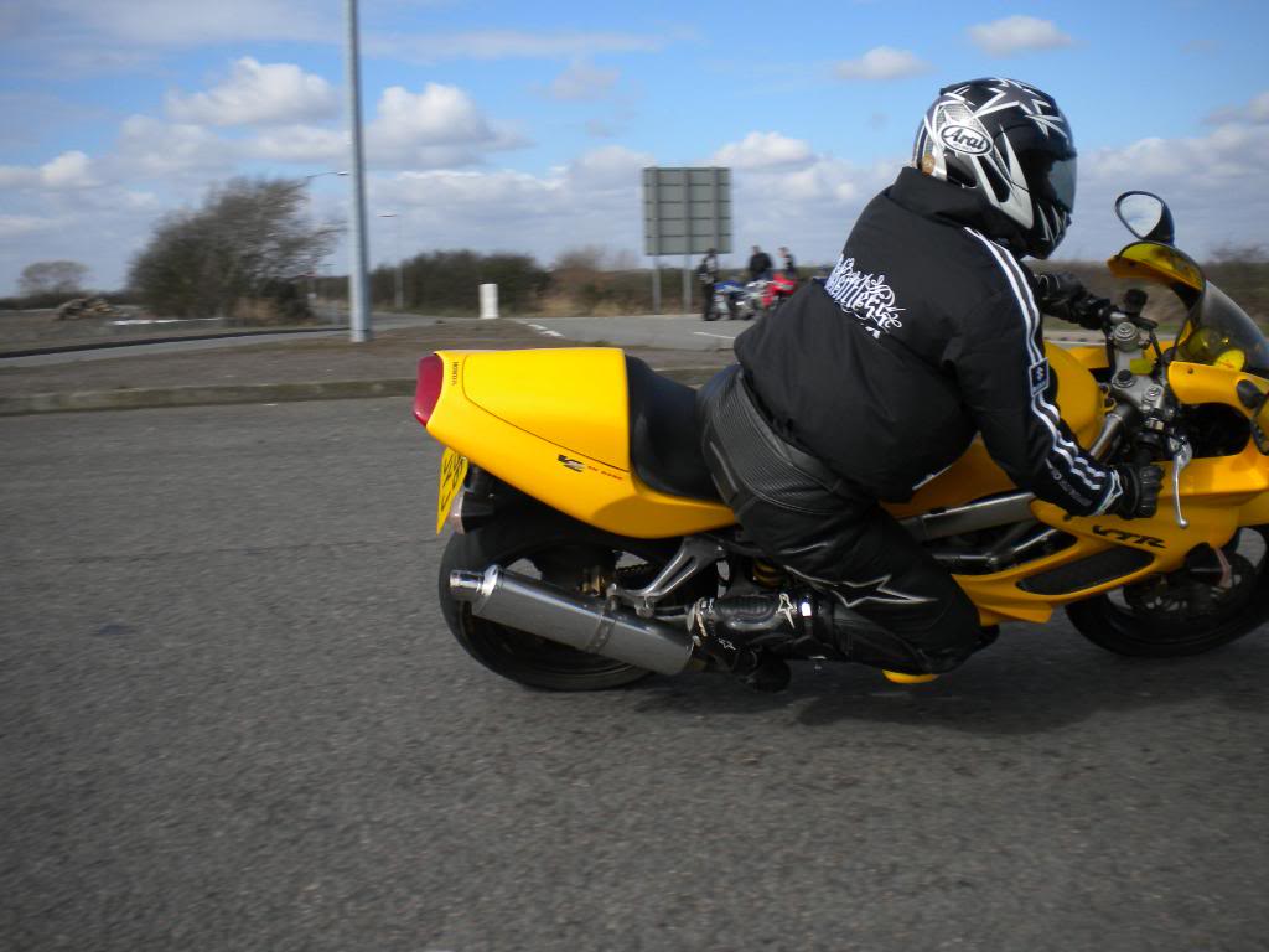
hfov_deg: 52.6
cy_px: 476
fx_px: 1283
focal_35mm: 35
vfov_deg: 40.7
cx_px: 634
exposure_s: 1/651
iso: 80
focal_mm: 6.3
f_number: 4.6
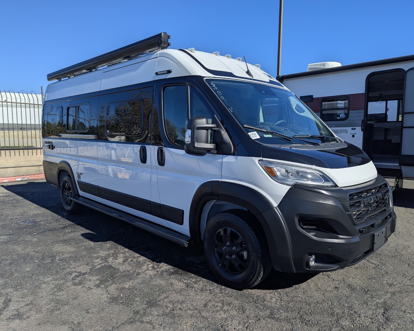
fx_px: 306
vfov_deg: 56.8
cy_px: 165
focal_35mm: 25
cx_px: 204
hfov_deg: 68.1
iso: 43
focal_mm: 6.81
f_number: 1.85
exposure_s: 1/3333
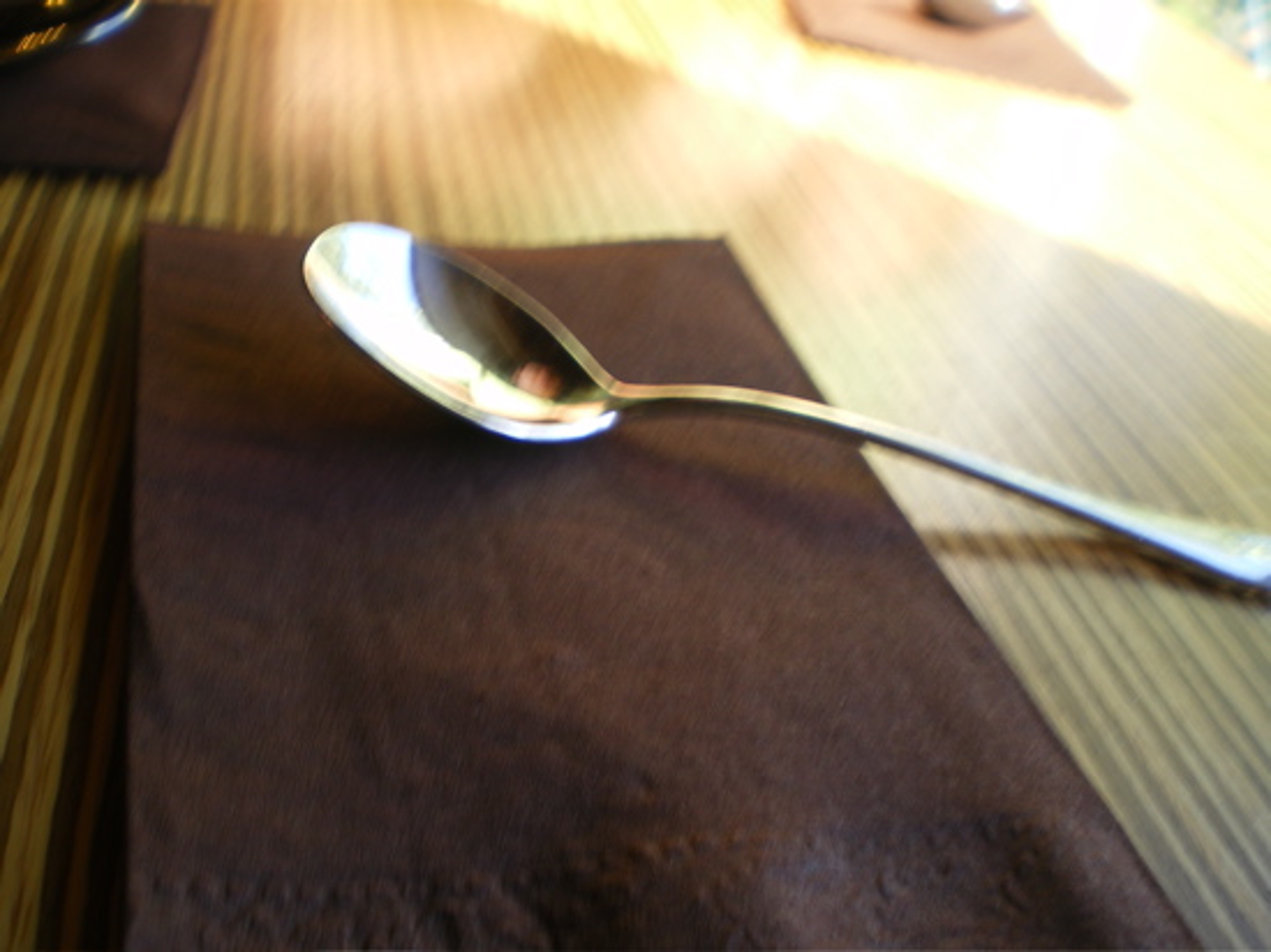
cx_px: 636
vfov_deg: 37.7
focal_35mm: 38
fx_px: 1395
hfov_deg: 49.0
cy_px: 476
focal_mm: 6.3
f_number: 3.1
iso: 64
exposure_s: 1/50
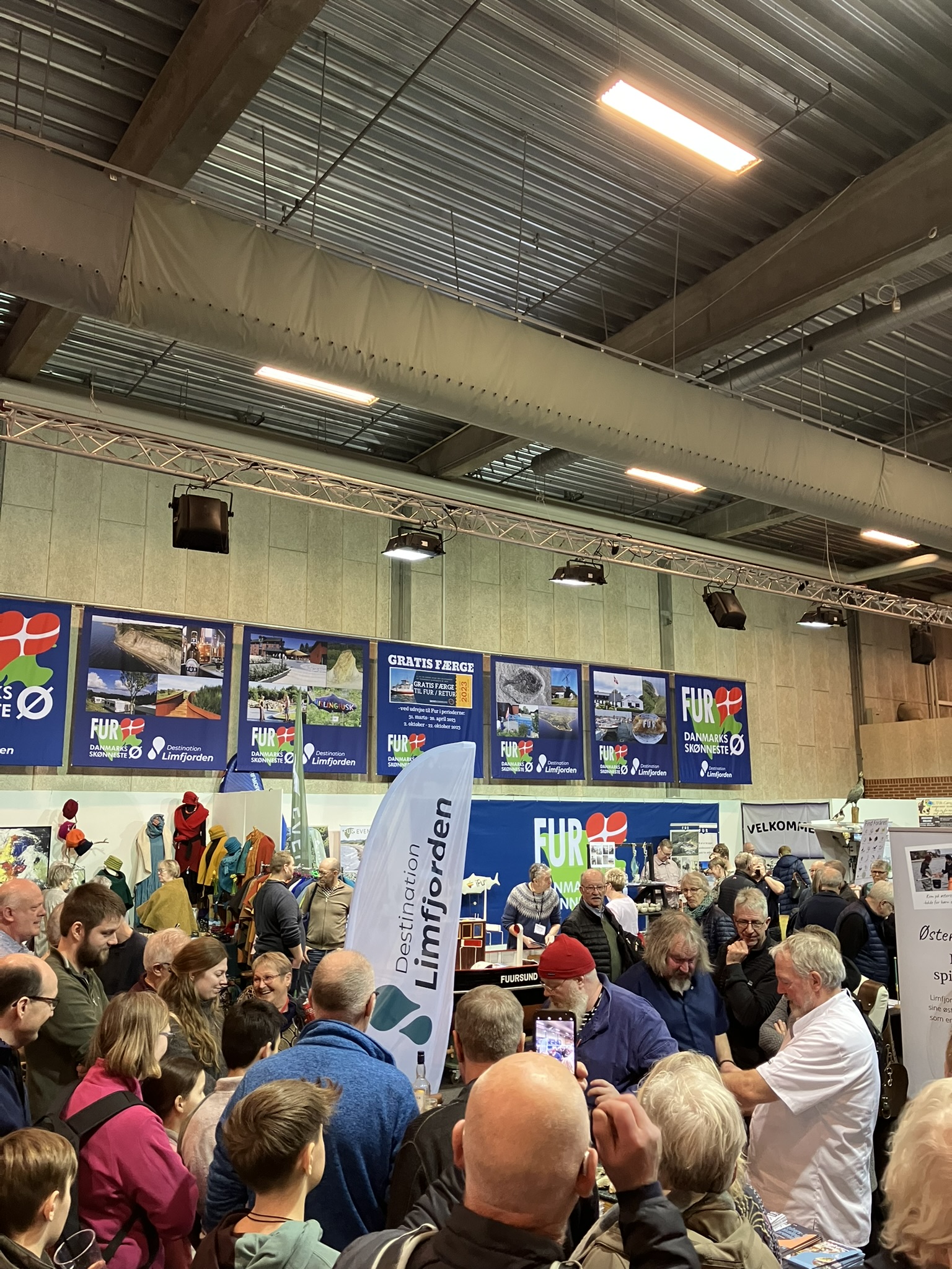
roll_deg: -0.4
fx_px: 1027
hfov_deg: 49.7
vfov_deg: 63.4
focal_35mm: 28
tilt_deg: +10.7
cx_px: 476
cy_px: 634
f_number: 1.8
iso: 160
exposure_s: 1/50
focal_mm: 3.99
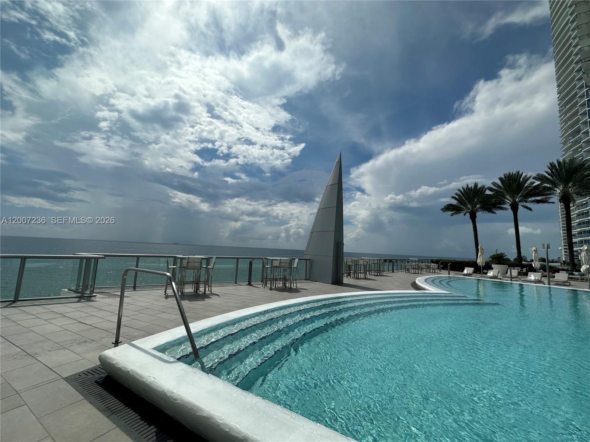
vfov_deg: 85.7
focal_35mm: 14
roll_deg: -3.3
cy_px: 221
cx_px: 295
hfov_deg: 102.1
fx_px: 239
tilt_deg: +5.9
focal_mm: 2.22
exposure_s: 1/8403
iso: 50
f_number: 2.2
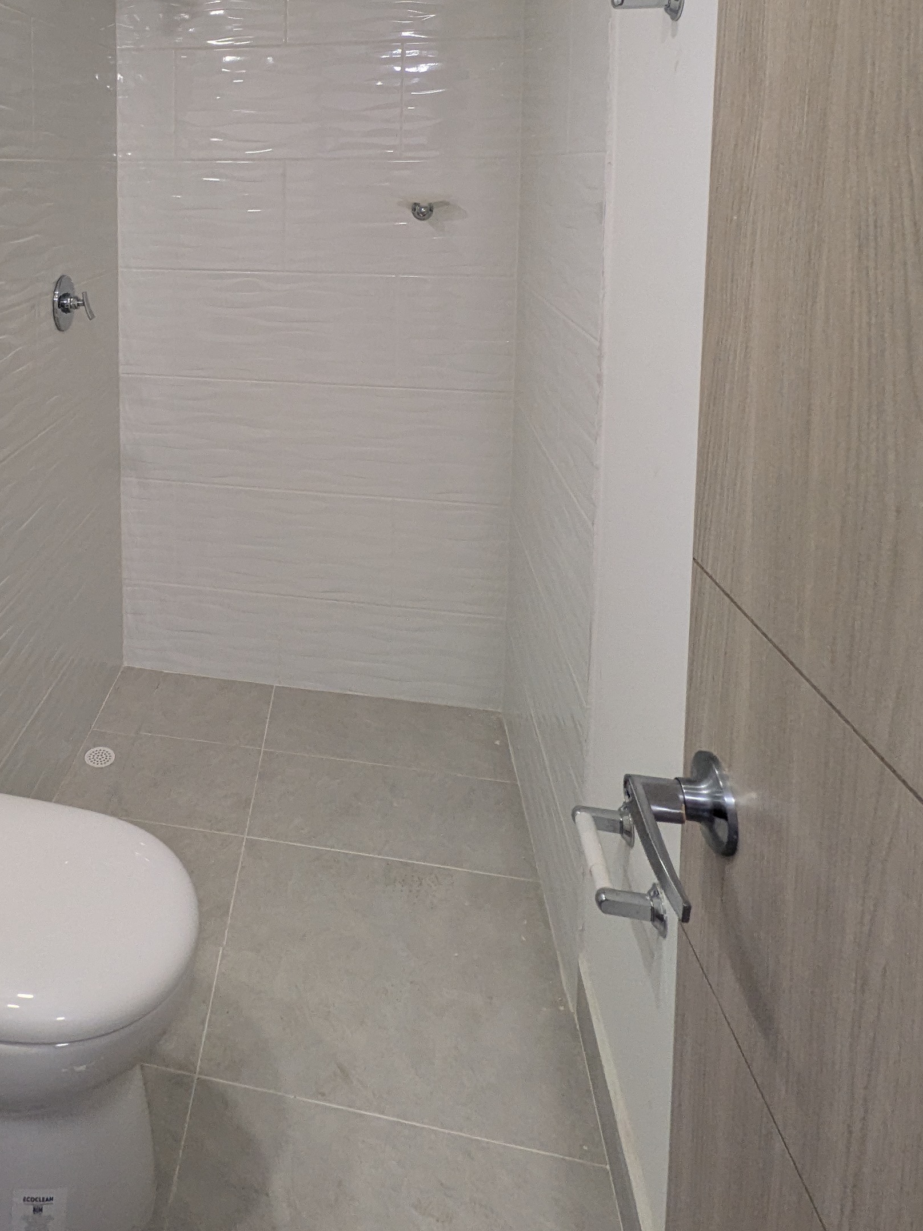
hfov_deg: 49.8
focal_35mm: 26
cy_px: 246
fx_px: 925
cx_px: 180
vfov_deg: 61.7
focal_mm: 1.85
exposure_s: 1/27.4
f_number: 2.2
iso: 68
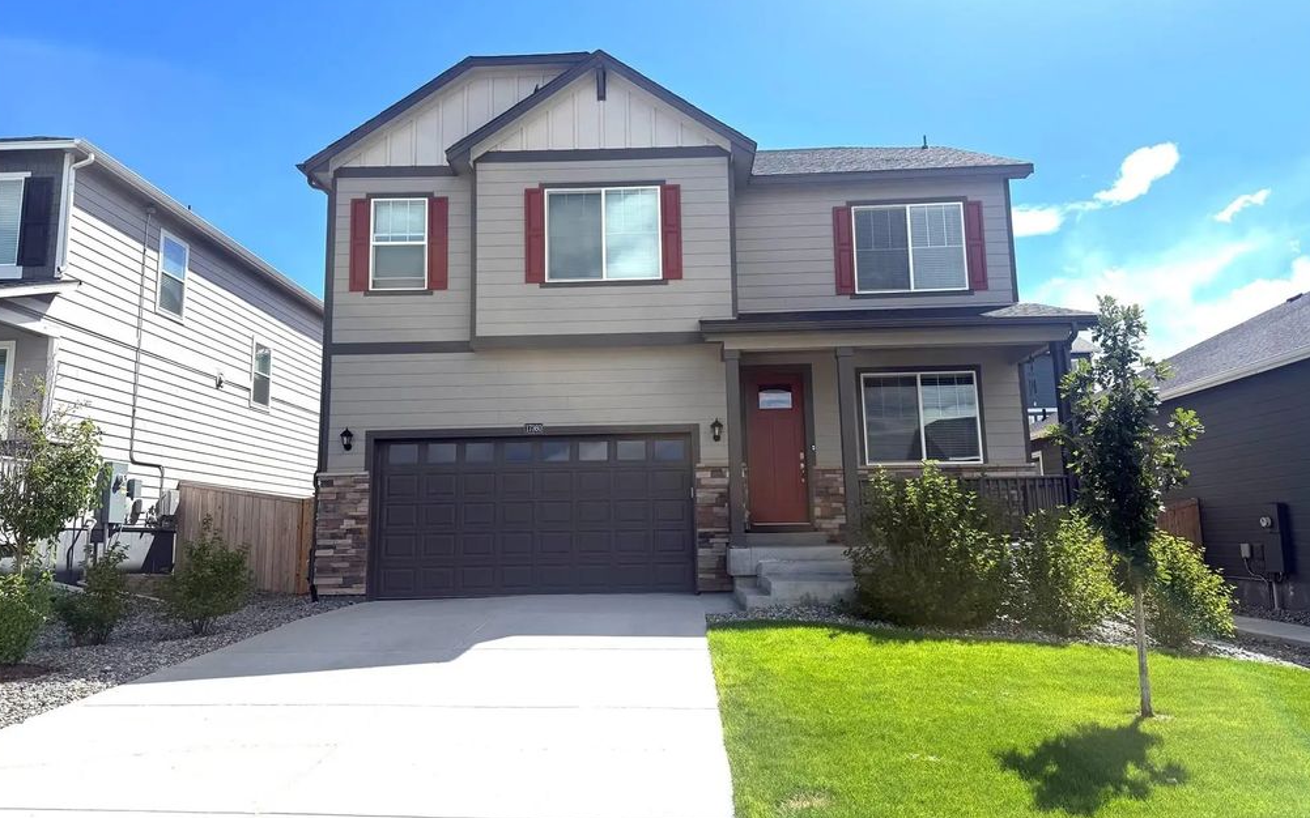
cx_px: 652
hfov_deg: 70.4
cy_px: 383
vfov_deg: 47.6
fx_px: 928
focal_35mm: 26
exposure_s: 1/5319
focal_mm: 6.76
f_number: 1.78
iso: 80
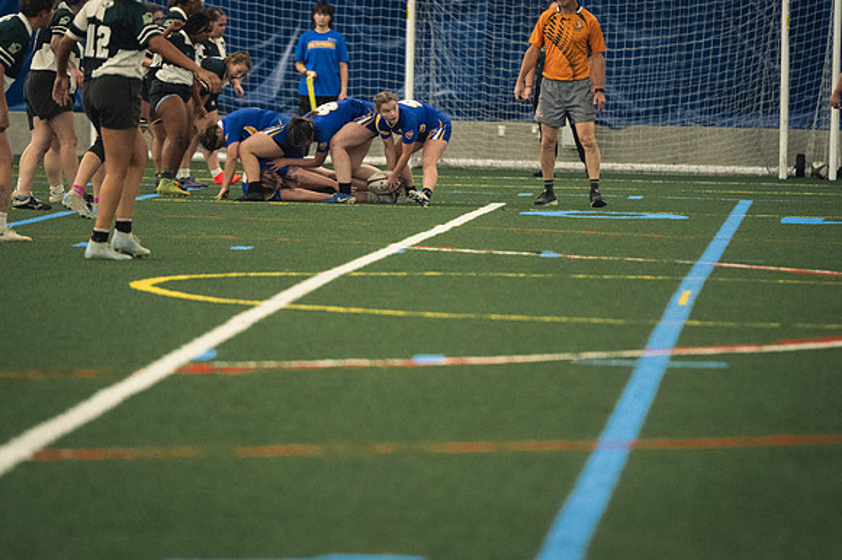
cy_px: 280
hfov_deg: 6.9
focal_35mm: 300
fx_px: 7012
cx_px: 421
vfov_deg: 4.6
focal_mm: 200
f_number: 2.8
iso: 6400
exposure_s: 1/500
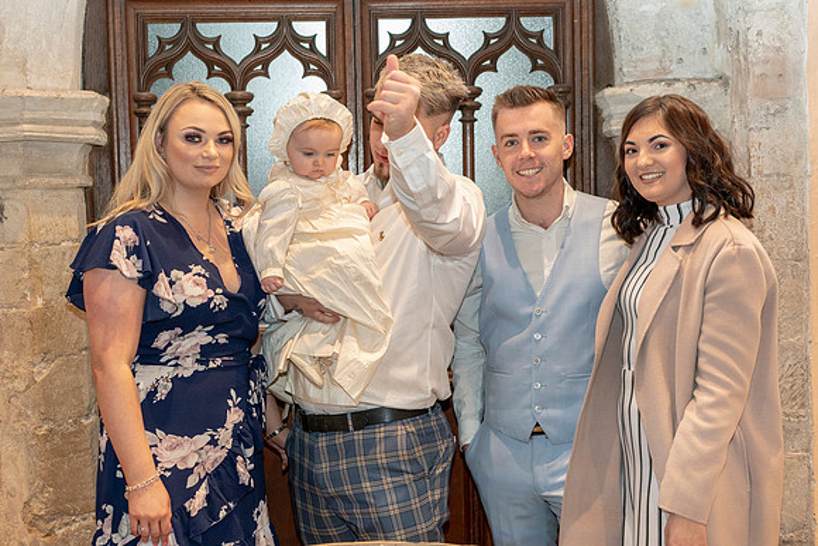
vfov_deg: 24.6
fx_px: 1250
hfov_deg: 36.2
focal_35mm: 55
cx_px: 409
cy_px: 273
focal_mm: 55
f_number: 4
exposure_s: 1/160
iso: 3200
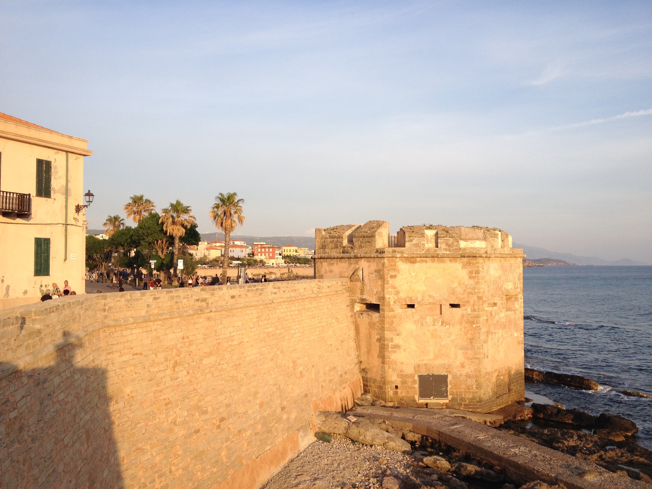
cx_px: 326
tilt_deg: -0.8
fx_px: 659
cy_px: 244
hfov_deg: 52.6
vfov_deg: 40.7
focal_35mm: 35
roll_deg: +0.1
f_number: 2.4
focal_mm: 4.28
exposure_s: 1/767
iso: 50
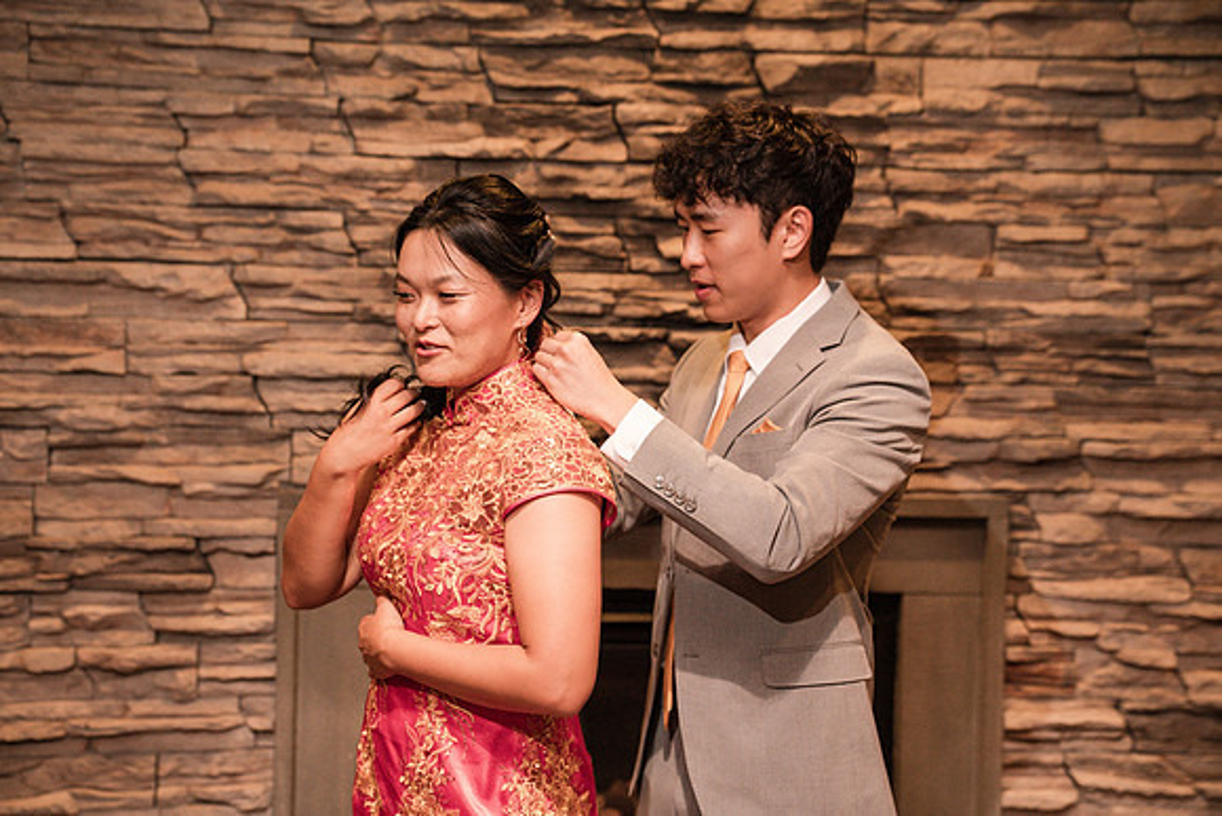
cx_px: 611
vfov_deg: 23.8
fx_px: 1935
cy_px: 408
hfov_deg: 35.0
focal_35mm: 57
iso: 4000
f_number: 2.8
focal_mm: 57
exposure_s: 1/160
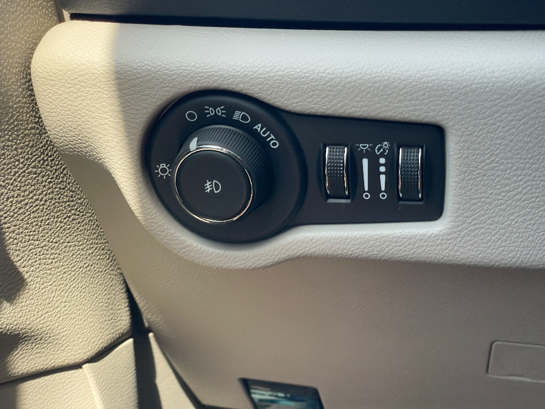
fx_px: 819
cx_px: 272
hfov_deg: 36.8
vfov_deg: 28.0
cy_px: 204
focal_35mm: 52
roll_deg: -2.0
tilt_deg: -17.1
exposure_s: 1/127
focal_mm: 6
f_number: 2
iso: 25
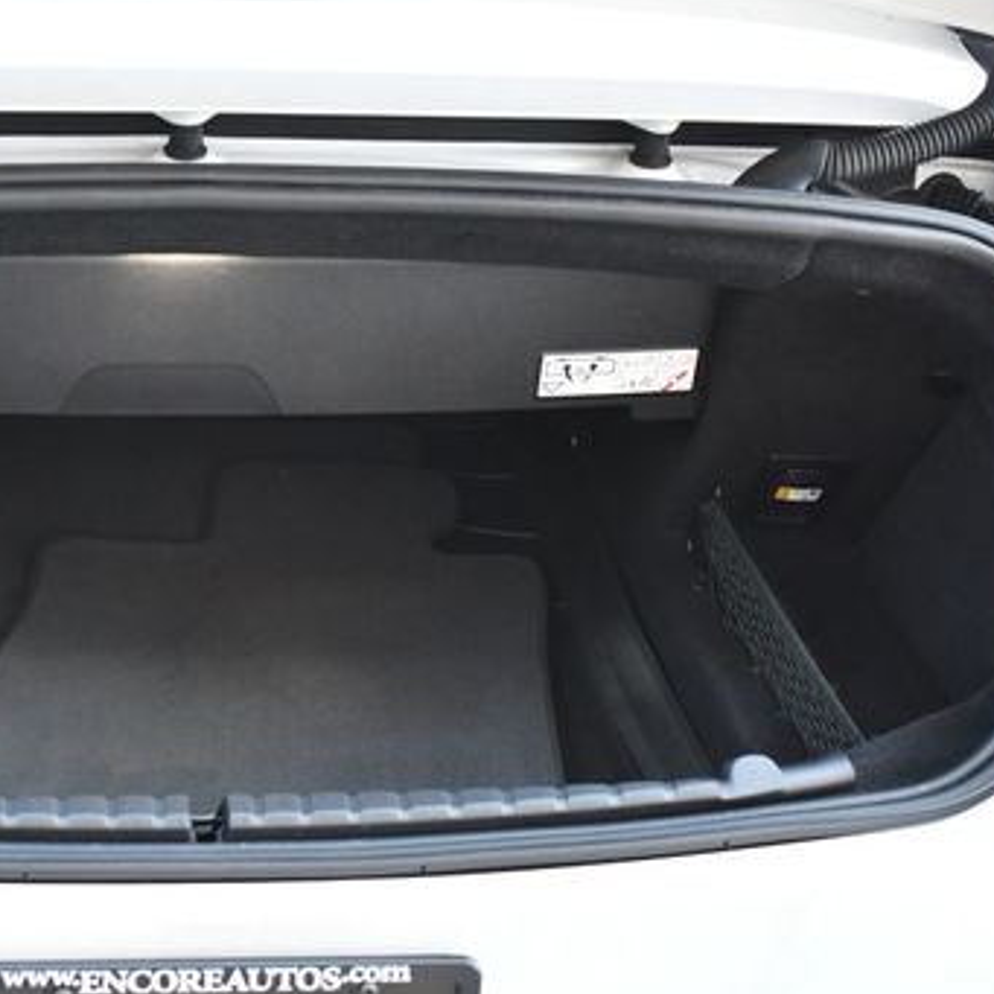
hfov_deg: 25.1
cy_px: 394
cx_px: 152
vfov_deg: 25.7
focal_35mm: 67
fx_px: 2177
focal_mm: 21
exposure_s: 1/160
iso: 800
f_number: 3.8
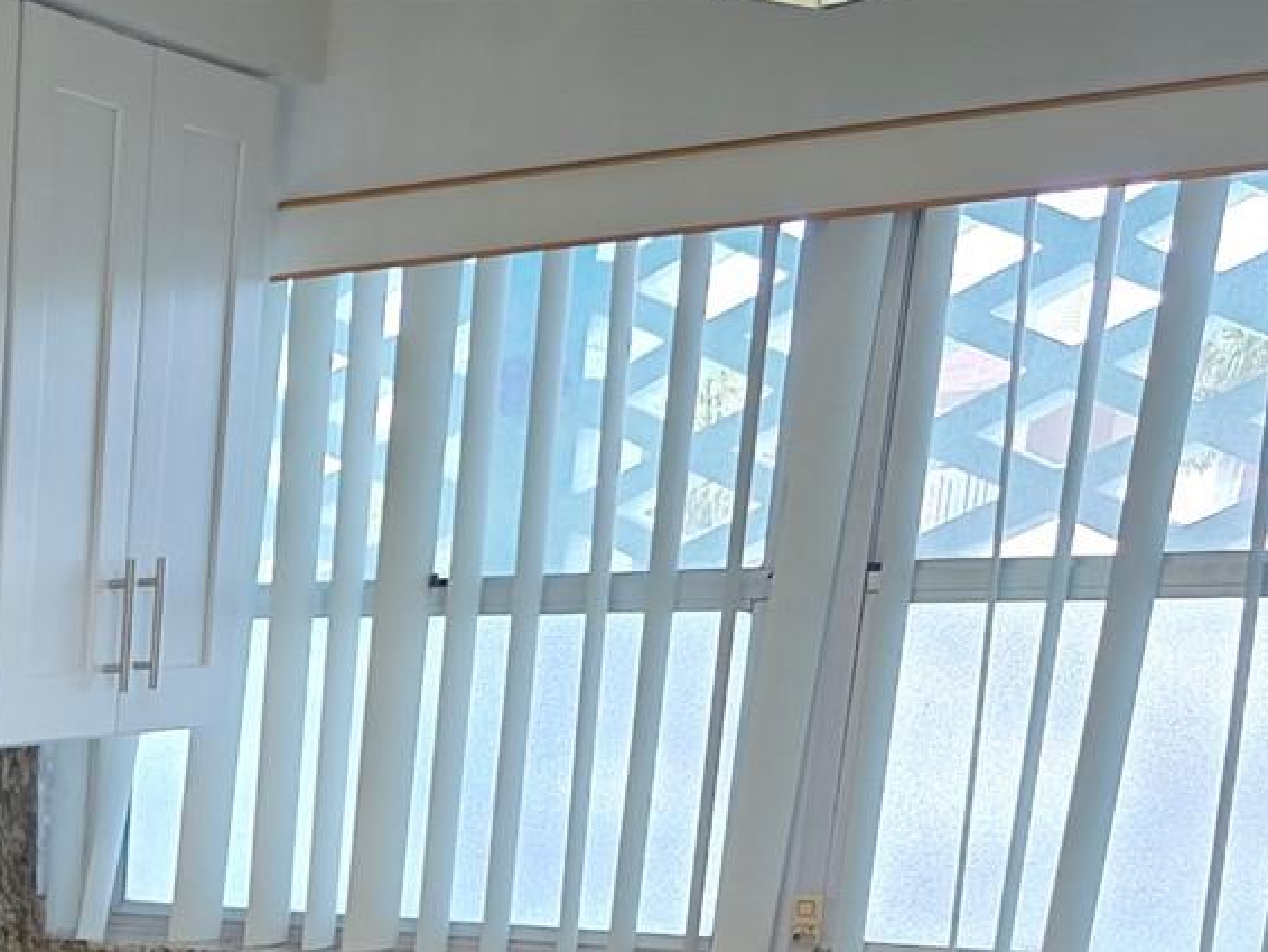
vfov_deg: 20.2
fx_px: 2382
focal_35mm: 65
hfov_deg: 24.9
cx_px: -479
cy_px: 1331
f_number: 1.7
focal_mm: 6.3
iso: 125
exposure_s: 1/120
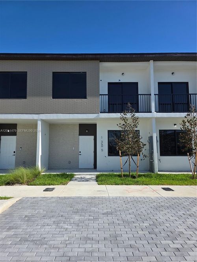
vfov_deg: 73.9
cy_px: 131
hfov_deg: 58.9
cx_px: 98
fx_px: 175
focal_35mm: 23
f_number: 1.7
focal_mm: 6.3
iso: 80
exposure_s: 1/6150
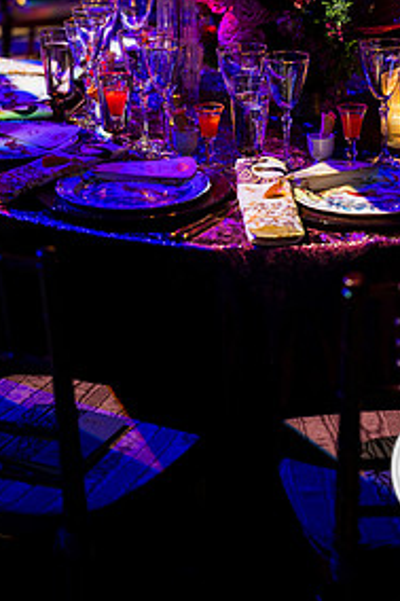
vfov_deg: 23.1
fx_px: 1452
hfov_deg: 15.6
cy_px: 129
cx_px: 285
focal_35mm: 87
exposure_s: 1/125
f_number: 1.8
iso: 640
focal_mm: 55
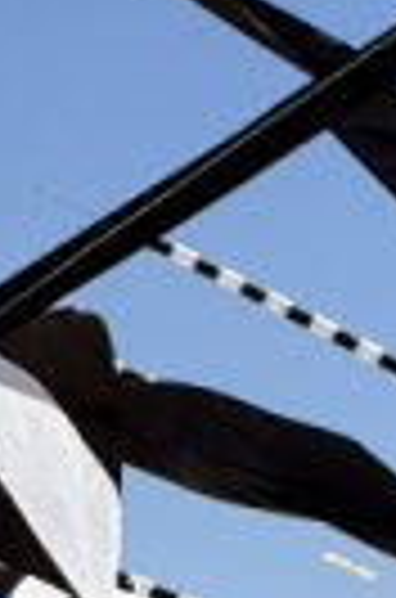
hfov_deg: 5.8
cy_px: 198
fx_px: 3748
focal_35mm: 226
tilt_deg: +13.9
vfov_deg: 9.1
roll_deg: -0.4
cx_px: 999
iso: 80
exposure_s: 1/7874
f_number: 1.78
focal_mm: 6.76
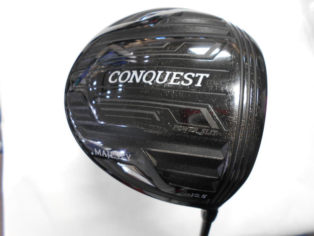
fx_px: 236
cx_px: 157
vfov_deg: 53.1
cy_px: 118
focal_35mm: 26
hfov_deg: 67.3
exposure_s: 1/30
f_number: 3.2
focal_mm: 4.6
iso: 280
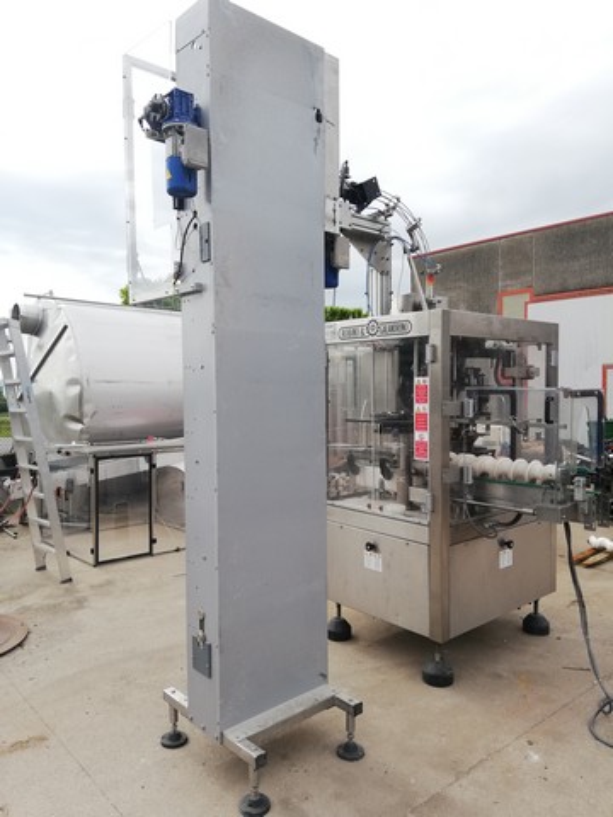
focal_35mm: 26
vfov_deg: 67.3
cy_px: 408
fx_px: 614
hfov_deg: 53.1
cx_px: 306
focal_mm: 3.81
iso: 50
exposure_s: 1/484
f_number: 2.2
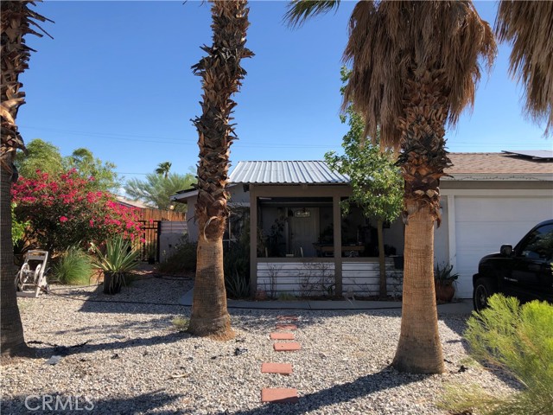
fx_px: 447
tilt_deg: +1.3
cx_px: 276
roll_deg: -0.5
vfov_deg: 49.7
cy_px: 208
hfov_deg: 63.4
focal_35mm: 28
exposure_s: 1/1412
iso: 20
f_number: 1.8
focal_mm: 3.99
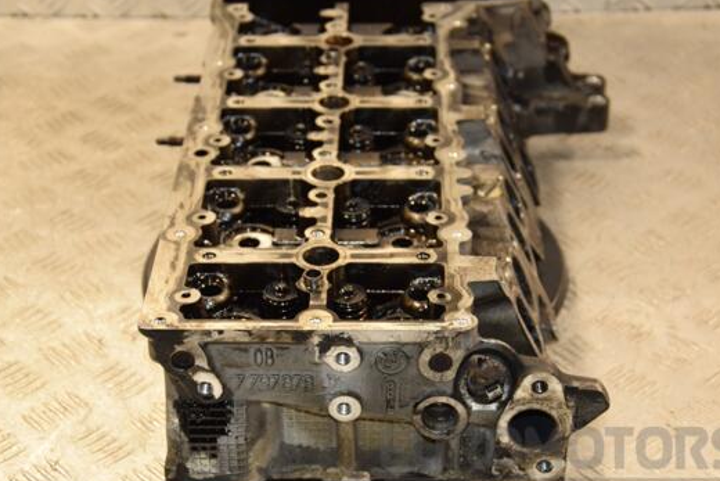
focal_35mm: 83
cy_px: 263
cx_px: 354
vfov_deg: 16.5
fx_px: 1660
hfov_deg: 24.5
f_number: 4.8
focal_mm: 48
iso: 800
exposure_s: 1/200
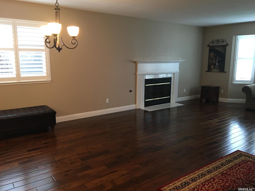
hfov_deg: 61.7
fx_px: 214
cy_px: 96
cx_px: 128
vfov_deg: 48.2
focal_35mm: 29
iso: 100
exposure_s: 1/15
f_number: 2.2
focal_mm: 4.15
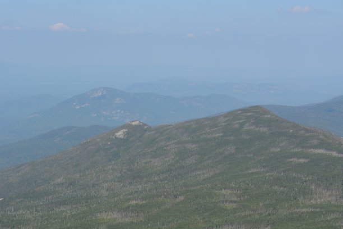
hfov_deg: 24.6
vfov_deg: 16.6
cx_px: 172
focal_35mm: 82
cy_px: 114
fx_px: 786
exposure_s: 1/250
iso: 125
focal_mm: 55
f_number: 8
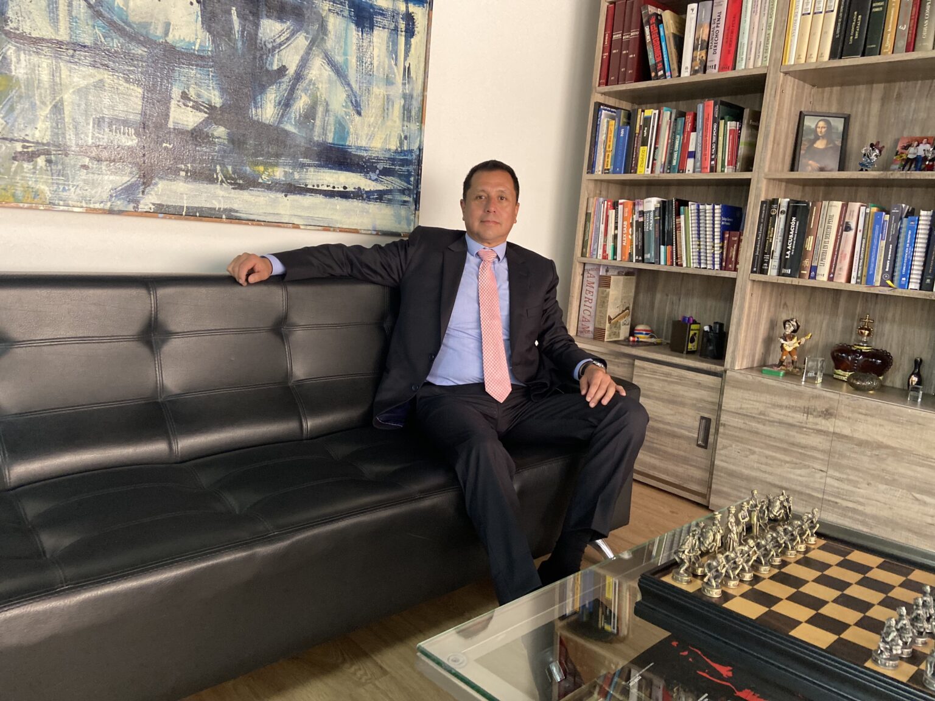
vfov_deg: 53.1
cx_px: 468
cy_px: 350
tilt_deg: -10.9
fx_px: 702
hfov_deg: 67.3
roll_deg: -4.0
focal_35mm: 26
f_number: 1.8
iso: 400
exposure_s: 1/40
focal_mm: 4.25
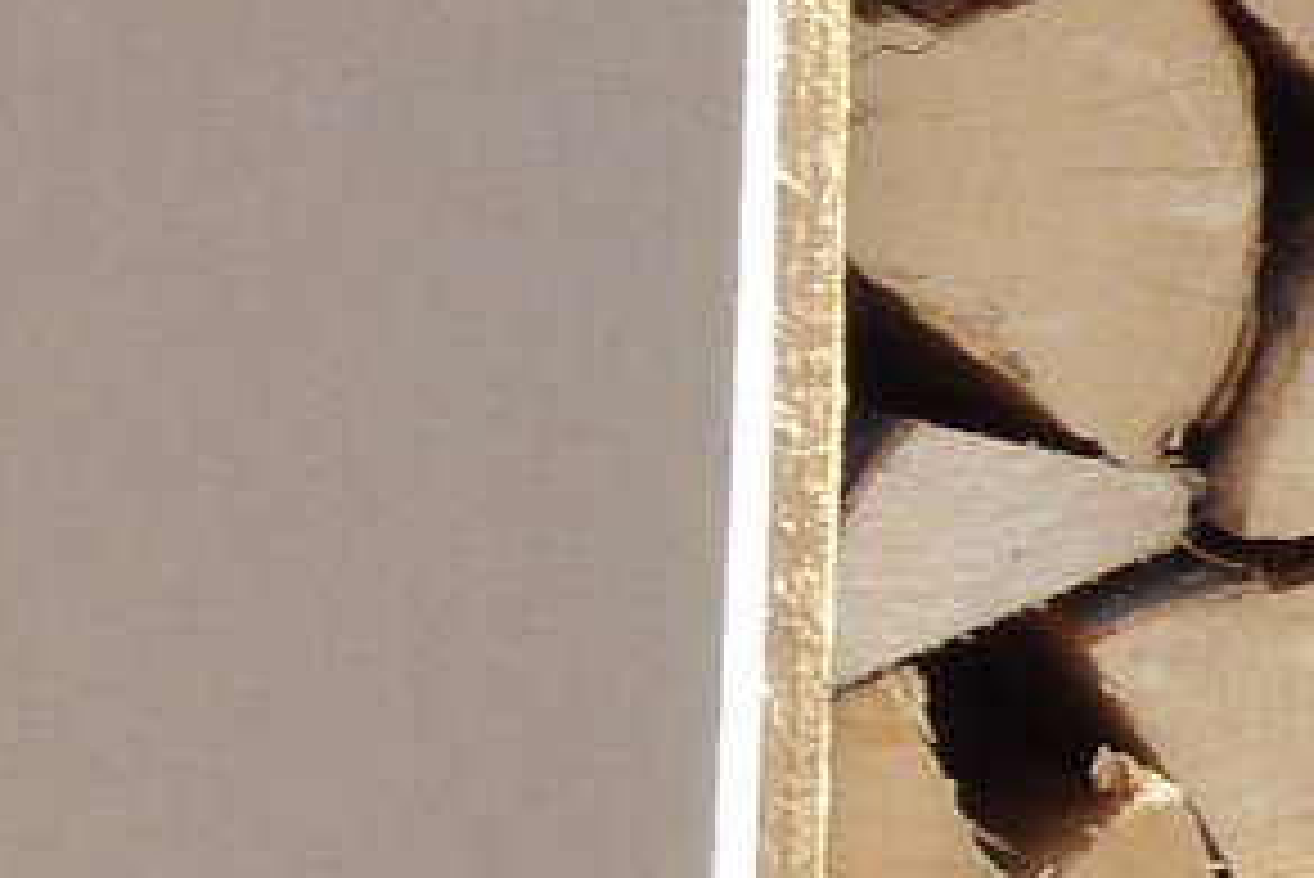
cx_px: -2142
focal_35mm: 427
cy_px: 311
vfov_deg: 3.2
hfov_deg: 4.7
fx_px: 15592
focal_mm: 13.5
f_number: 4
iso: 100
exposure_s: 1/250
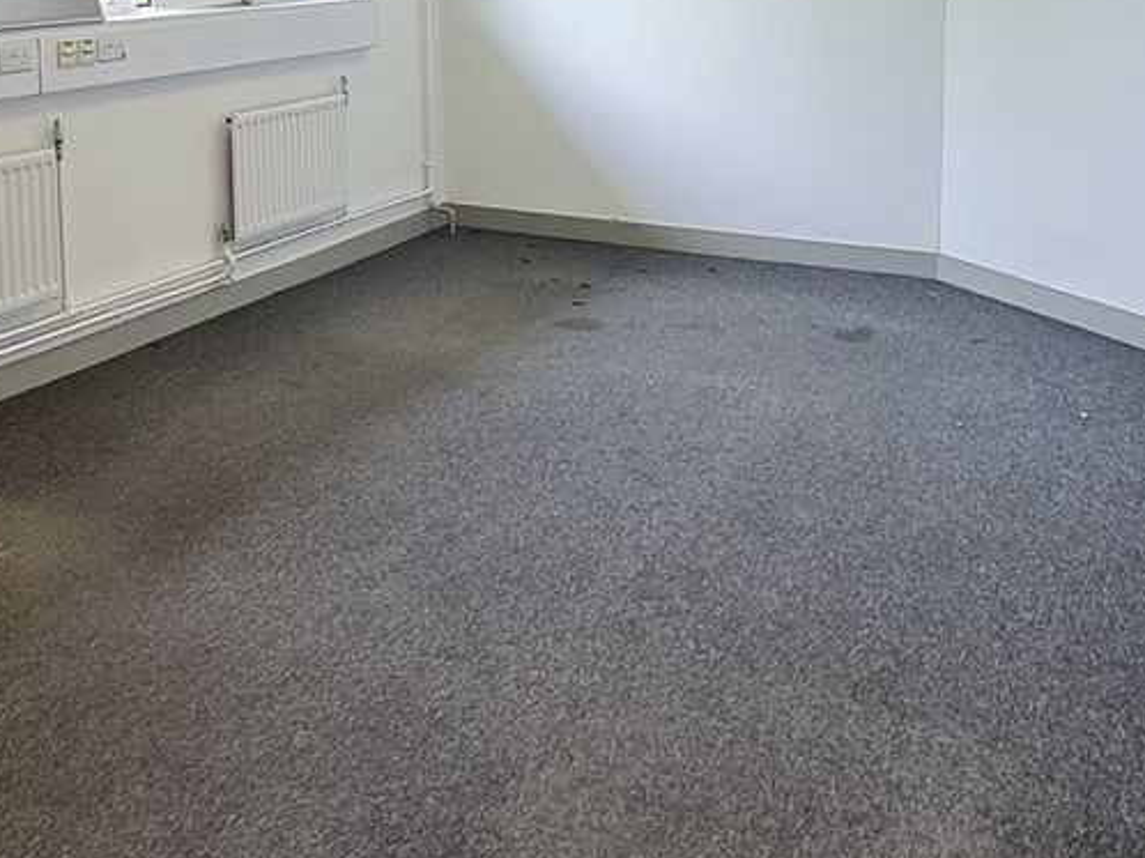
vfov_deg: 43.7
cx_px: 248
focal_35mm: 29
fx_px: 959
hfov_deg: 57.6
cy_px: 77
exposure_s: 1/50
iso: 100
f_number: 2.2
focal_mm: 1.74
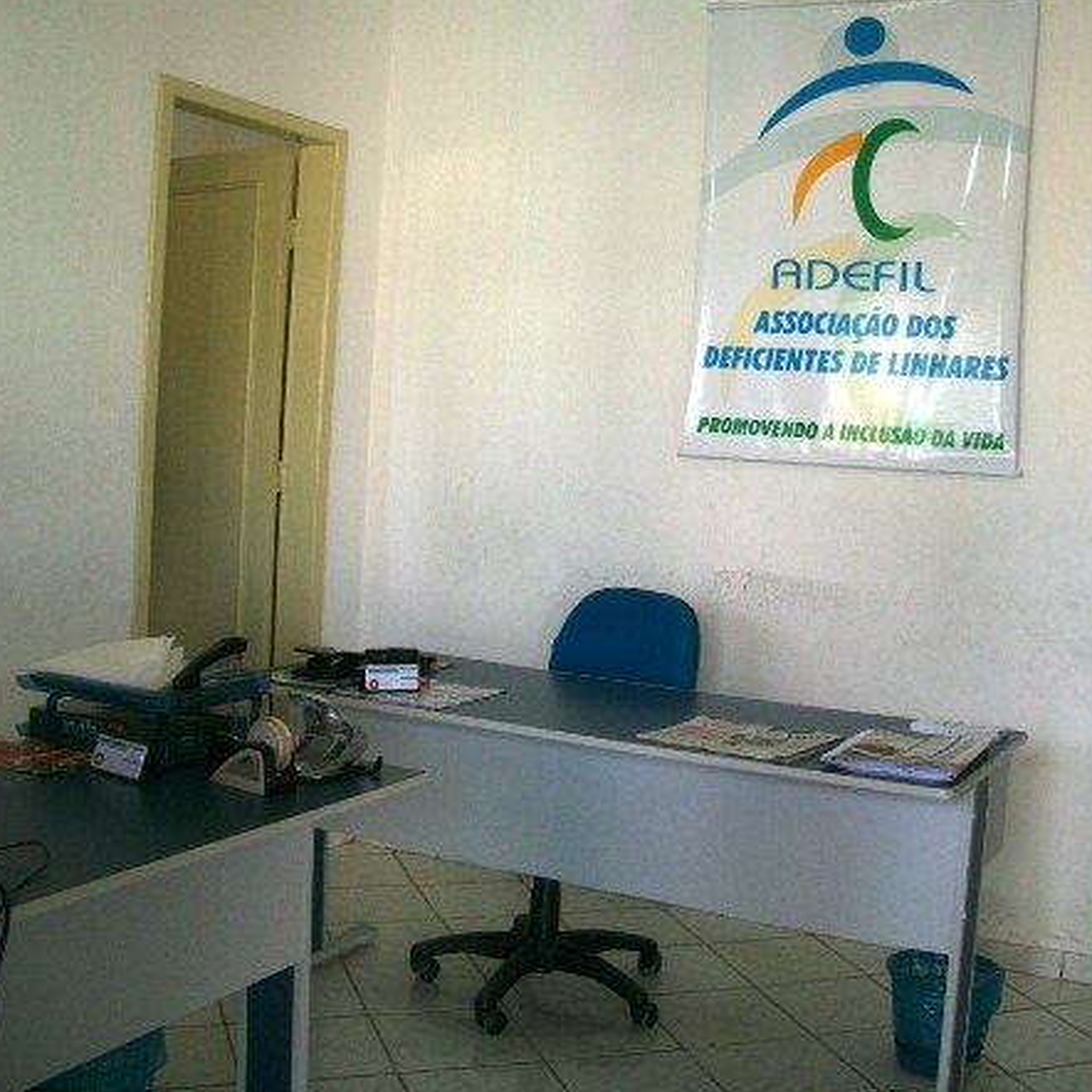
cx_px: 670
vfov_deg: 40.0
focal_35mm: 42
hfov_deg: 39.8
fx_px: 1499
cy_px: 548
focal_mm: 6.3
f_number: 3.1
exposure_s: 1/50
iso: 80
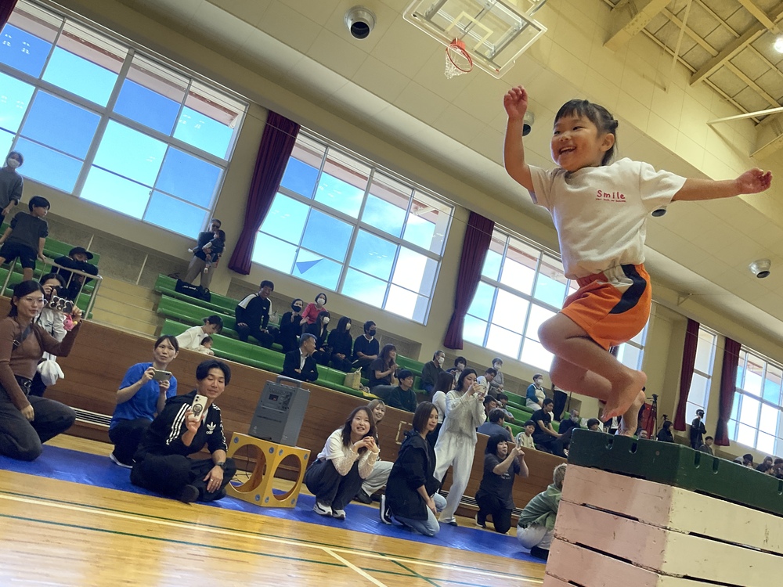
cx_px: 392
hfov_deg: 61.7
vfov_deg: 48.2
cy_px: 294
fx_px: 656
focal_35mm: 29
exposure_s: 1/122
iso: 40
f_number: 1.8
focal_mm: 3
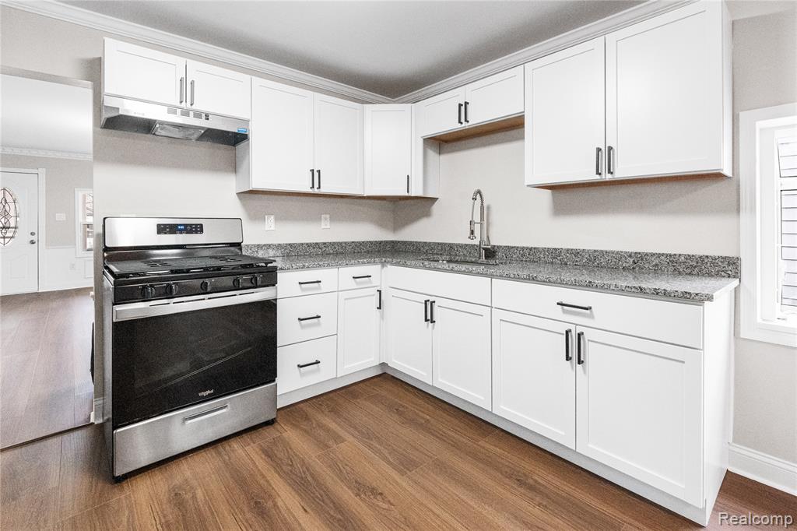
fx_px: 365
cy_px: 266
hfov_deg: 95.0
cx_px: 398
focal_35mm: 16
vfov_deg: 72.0
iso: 12800
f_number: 7.1
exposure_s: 1/160
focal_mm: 16.5
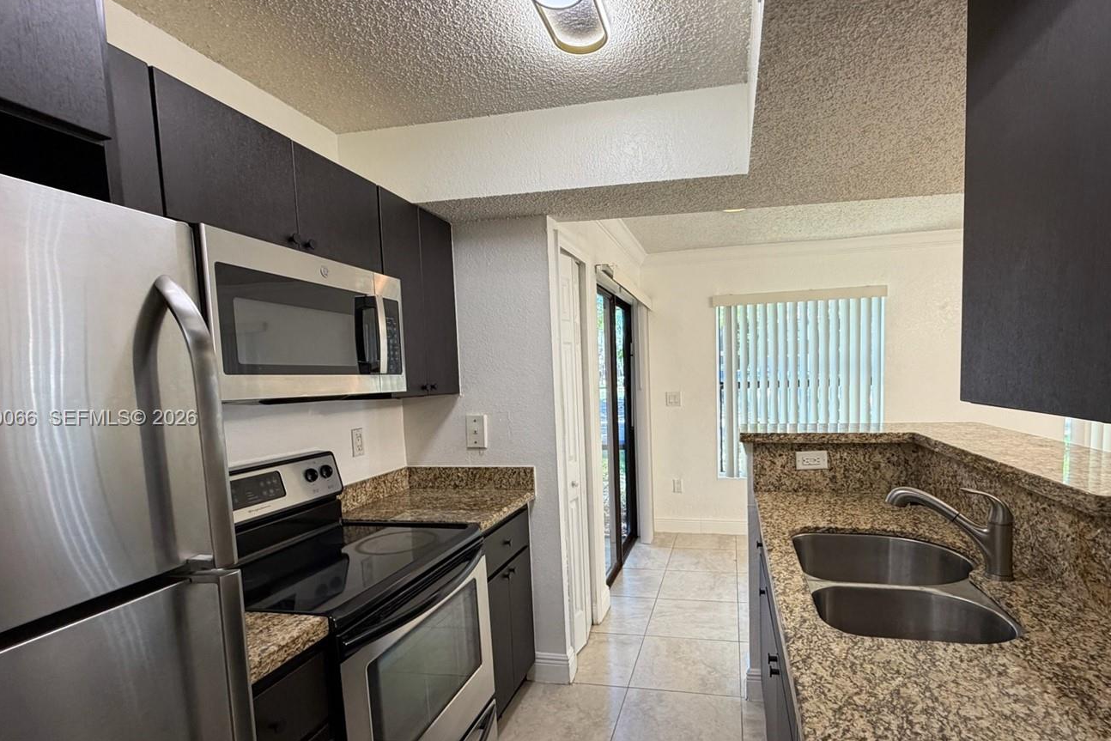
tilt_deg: -5.3
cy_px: 419
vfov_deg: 67.1
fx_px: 556
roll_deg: +2.6
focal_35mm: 18
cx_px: 616
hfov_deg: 89.7
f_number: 2.2
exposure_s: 1/120
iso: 250
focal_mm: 2.22
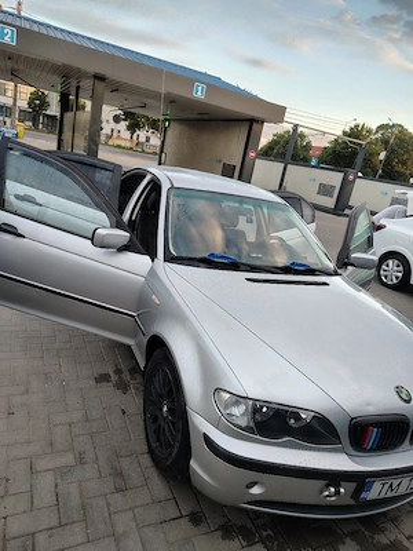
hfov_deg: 56.8
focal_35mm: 24
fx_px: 382
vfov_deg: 71.6
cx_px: 206
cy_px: 276
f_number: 1.8
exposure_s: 1/100
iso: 200
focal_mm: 5.56
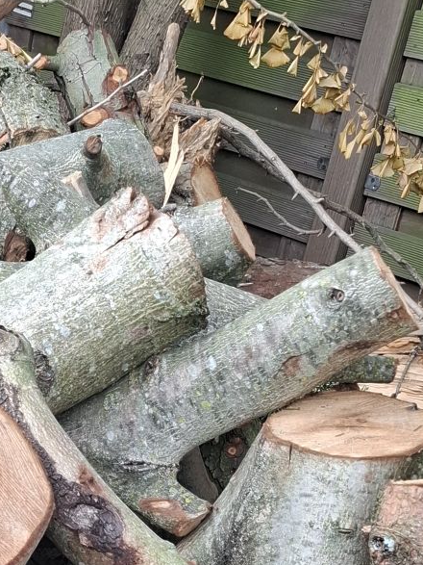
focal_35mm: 80
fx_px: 1304
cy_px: 758
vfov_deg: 21.7
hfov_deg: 16.4
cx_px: -254
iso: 50
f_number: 1.8
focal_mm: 5.54
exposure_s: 1/109
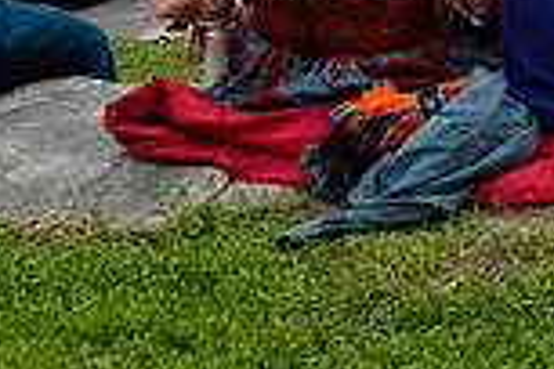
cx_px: 1032
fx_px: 1446
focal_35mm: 94
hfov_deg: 17.2
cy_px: -313
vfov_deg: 13.0
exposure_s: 1/500
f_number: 4.5
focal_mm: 24
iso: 1000
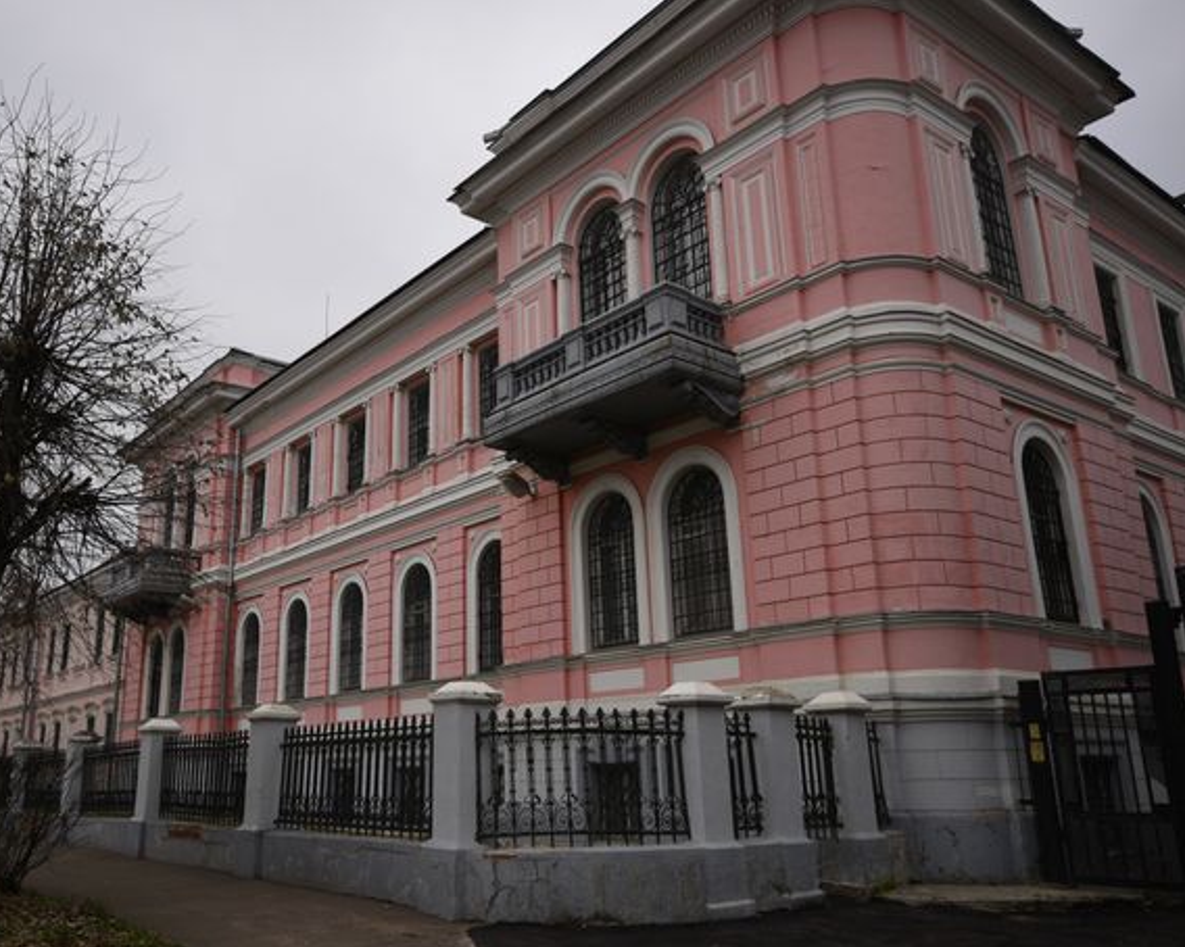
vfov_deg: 48.5
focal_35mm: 30
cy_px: 482
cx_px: 499
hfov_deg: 58.5
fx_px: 1052
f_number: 4
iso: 400
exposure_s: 1/1250
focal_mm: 26
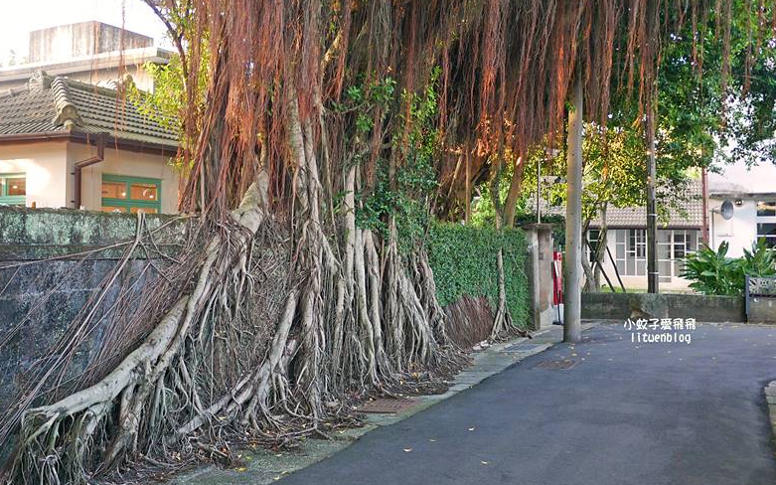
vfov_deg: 33.5
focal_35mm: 38
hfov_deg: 51.0
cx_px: 293
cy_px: 205
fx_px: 804
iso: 200
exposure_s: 1/80
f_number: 2.5
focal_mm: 14
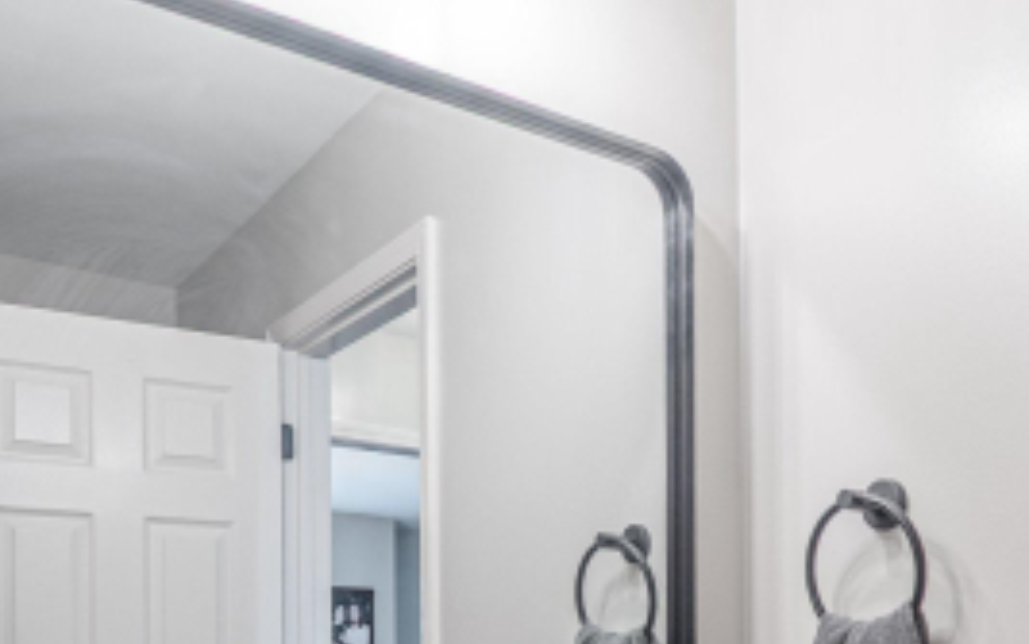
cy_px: 656
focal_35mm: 37
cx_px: 603
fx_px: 1038
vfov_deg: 31.6
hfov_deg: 52.5
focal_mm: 7
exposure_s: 1/13
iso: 200
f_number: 3.5
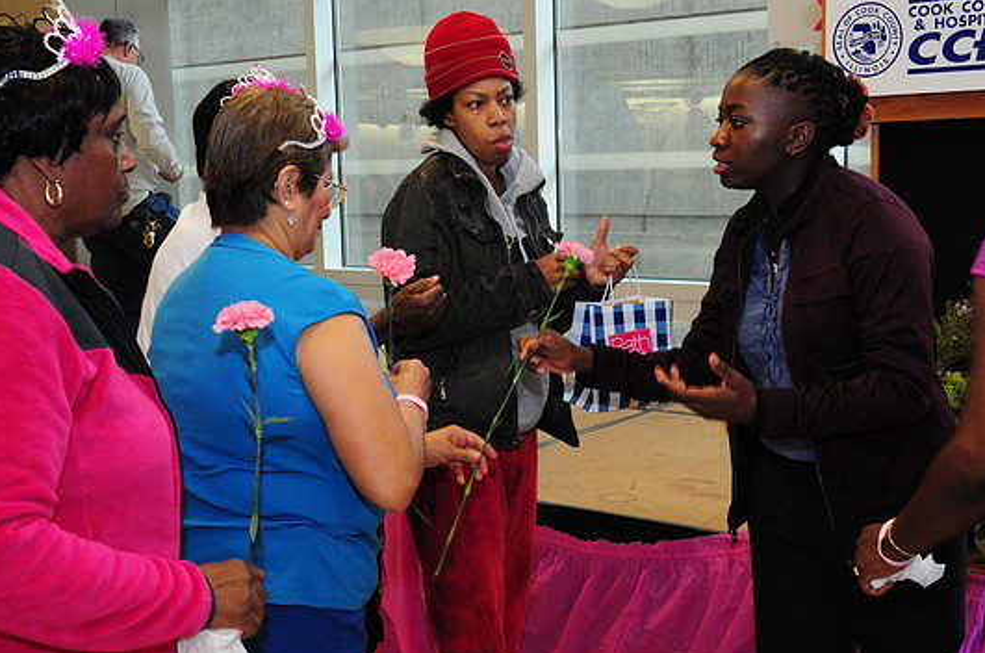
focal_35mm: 48
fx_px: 1299
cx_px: 499
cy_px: 353
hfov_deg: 41.5
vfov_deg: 28.2
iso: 1600
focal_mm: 29
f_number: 7.1
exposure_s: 1/60
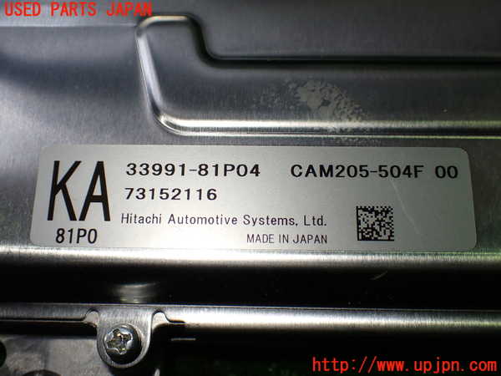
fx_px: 593
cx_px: 250
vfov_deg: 35.1
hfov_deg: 45.8
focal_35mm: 41
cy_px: 188
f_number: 2.8
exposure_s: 1/160
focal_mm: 7.31
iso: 200
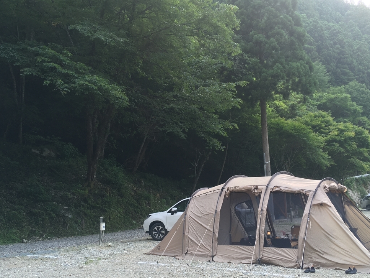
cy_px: 151
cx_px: 197
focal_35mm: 36
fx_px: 385
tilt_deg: +7.2
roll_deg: +3.5
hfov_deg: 51.3
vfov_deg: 39.6
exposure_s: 1/40
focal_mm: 4.15
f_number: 2.2
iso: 25
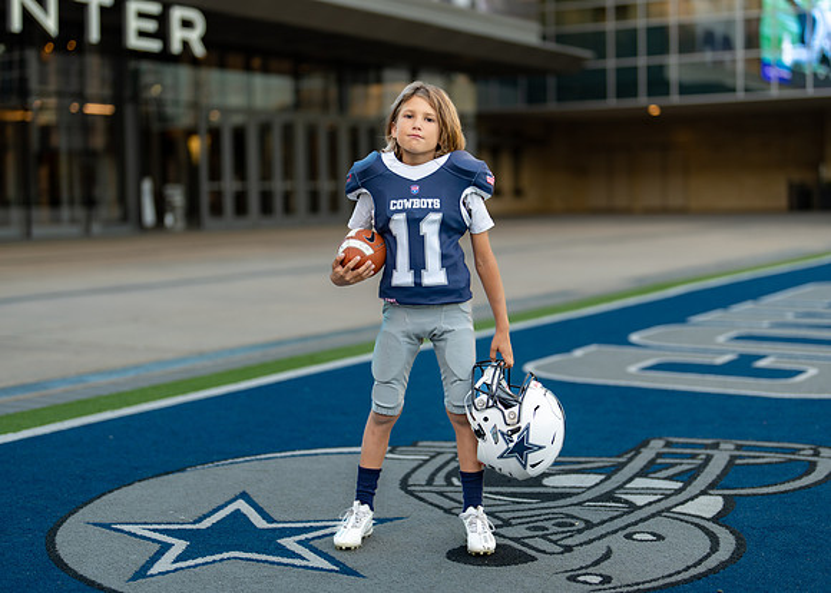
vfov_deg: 24.6
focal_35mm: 58
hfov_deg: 33.9
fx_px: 1362
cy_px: 297
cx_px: 438
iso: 100
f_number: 1.2
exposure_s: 1/400
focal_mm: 50
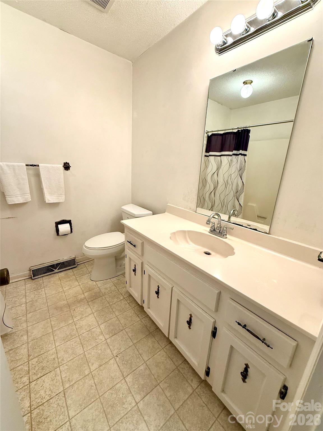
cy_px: 216
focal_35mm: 14
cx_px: 162
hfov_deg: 85.7
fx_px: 174
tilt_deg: -14.0
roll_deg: -3.5
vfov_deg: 102.1
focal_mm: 2.22
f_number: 2.2
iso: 250
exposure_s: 1/120
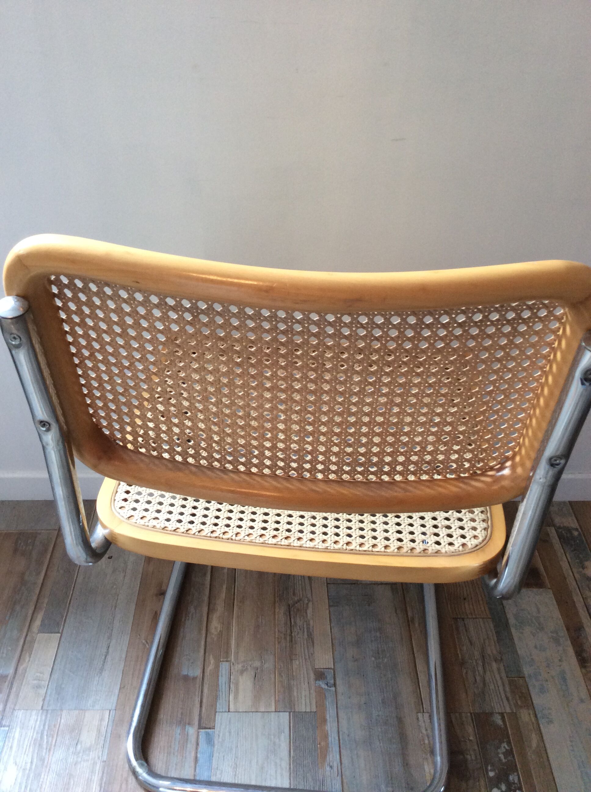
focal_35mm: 32
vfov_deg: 56.9
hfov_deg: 44.1
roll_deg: -0.1
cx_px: 296
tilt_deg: -38.5
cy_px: 396
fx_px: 730
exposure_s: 1/25
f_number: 2.4
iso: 100
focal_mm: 3.3
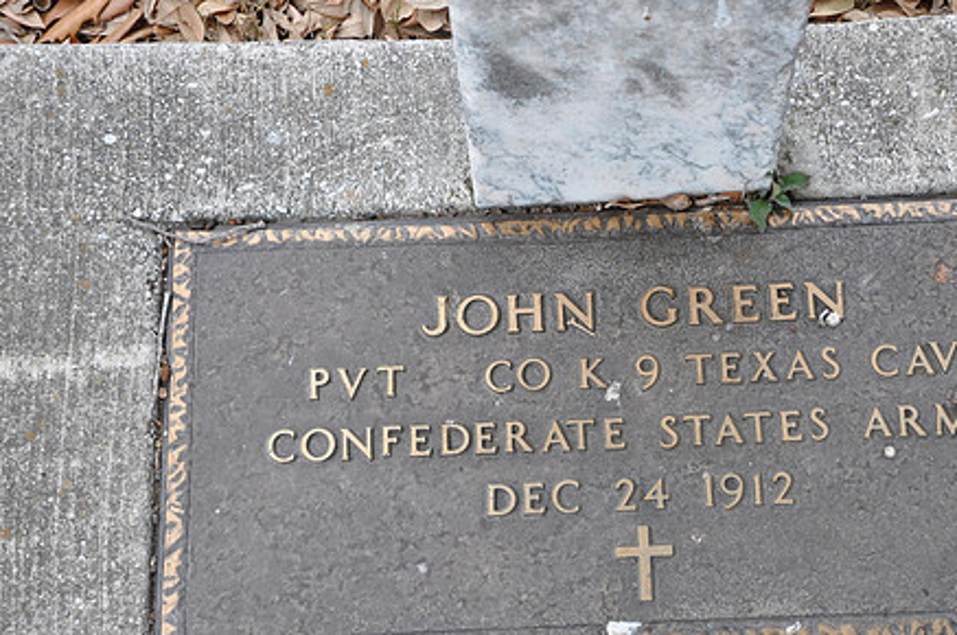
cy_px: 411
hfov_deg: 28.8
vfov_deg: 19.4
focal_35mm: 70
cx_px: 629
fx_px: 1849
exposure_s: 1/160
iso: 200
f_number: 6.3
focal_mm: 35
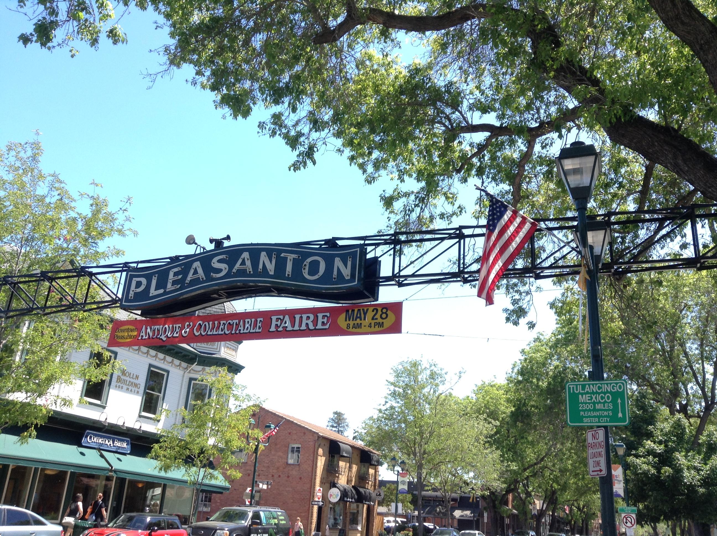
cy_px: 268
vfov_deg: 42.8
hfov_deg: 55.4
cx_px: 358
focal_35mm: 33
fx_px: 683
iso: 25
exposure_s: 1/273
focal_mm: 3.3
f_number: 2.4
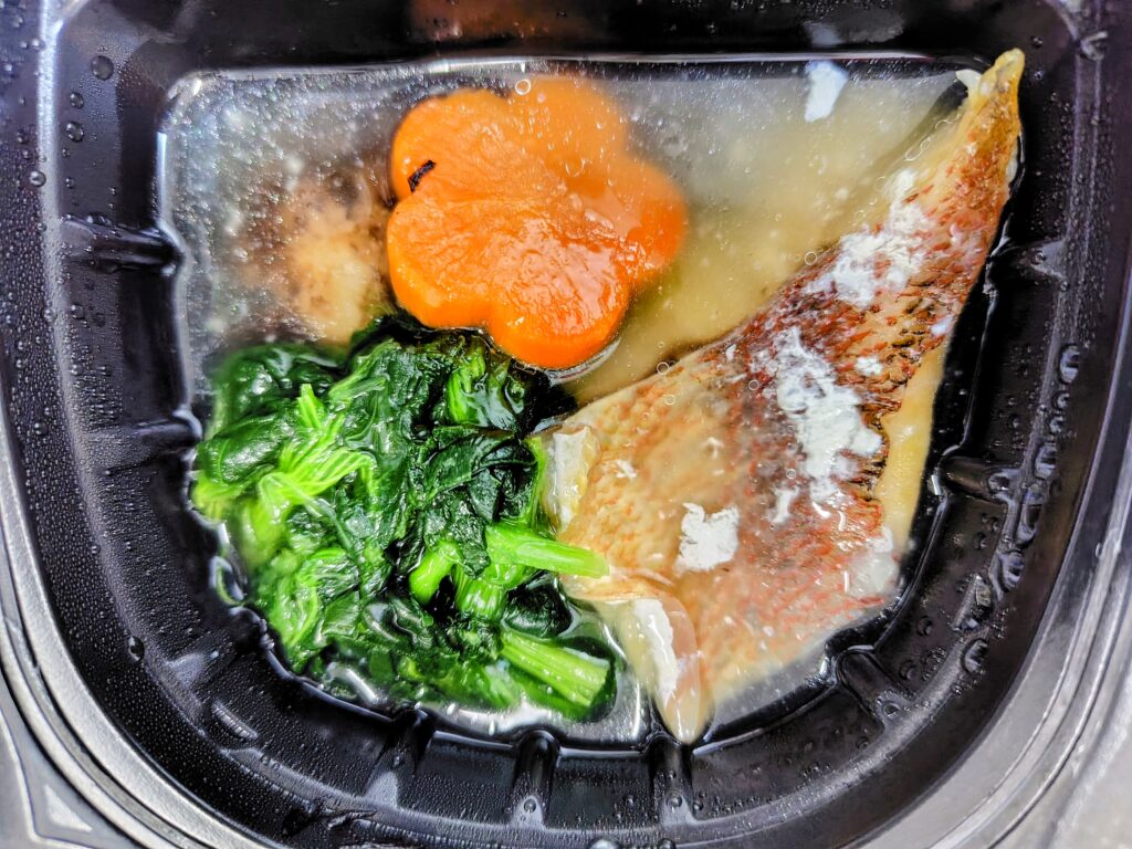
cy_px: 424
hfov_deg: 73.9
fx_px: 752
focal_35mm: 23
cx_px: 566
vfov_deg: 58.9
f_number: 1.9
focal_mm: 5.6
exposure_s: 1/50
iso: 1433
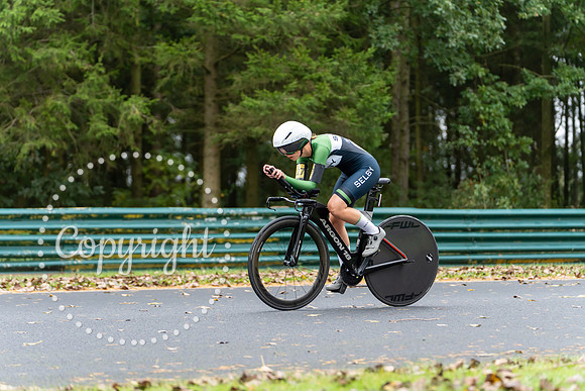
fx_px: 1853
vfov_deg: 12.0
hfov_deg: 17.9
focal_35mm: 114
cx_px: 292
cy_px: 196
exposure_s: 1/1250
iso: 1600
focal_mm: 114
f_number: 2.8
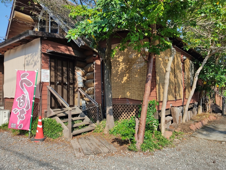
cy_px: 85
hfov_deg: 67.3
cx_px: 113
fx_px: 170
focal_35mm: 26
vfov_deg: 53.1
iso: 100
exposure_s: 1/878
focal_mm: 4.74
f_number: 1.79
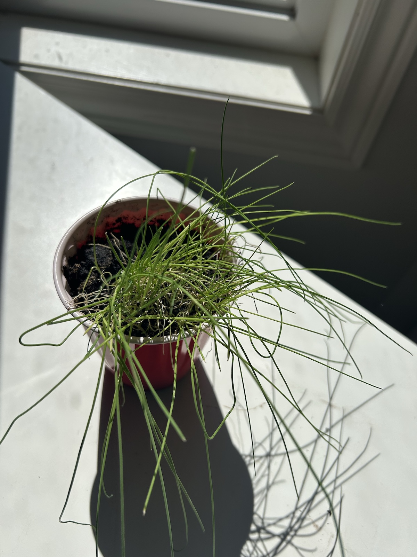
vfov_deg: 67.3
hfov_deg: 53.1
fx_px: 418
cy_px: 278
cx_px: 208
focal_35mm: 26
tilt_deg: -52.6
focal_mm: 5.7
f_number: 1.5
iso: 50
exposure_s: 1/9434
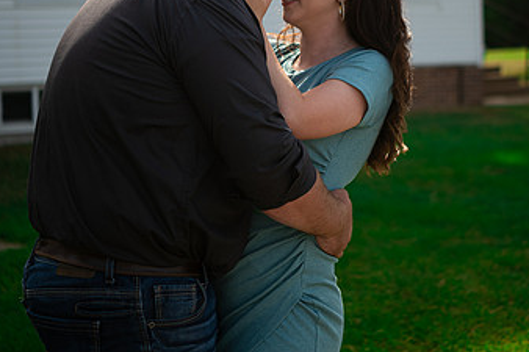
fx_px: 1513
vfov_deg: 13.2
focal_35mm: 103
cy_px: 68
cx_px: 330
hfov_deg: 19.8
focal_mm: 60
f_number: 2.8
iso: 100
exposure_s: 1/800
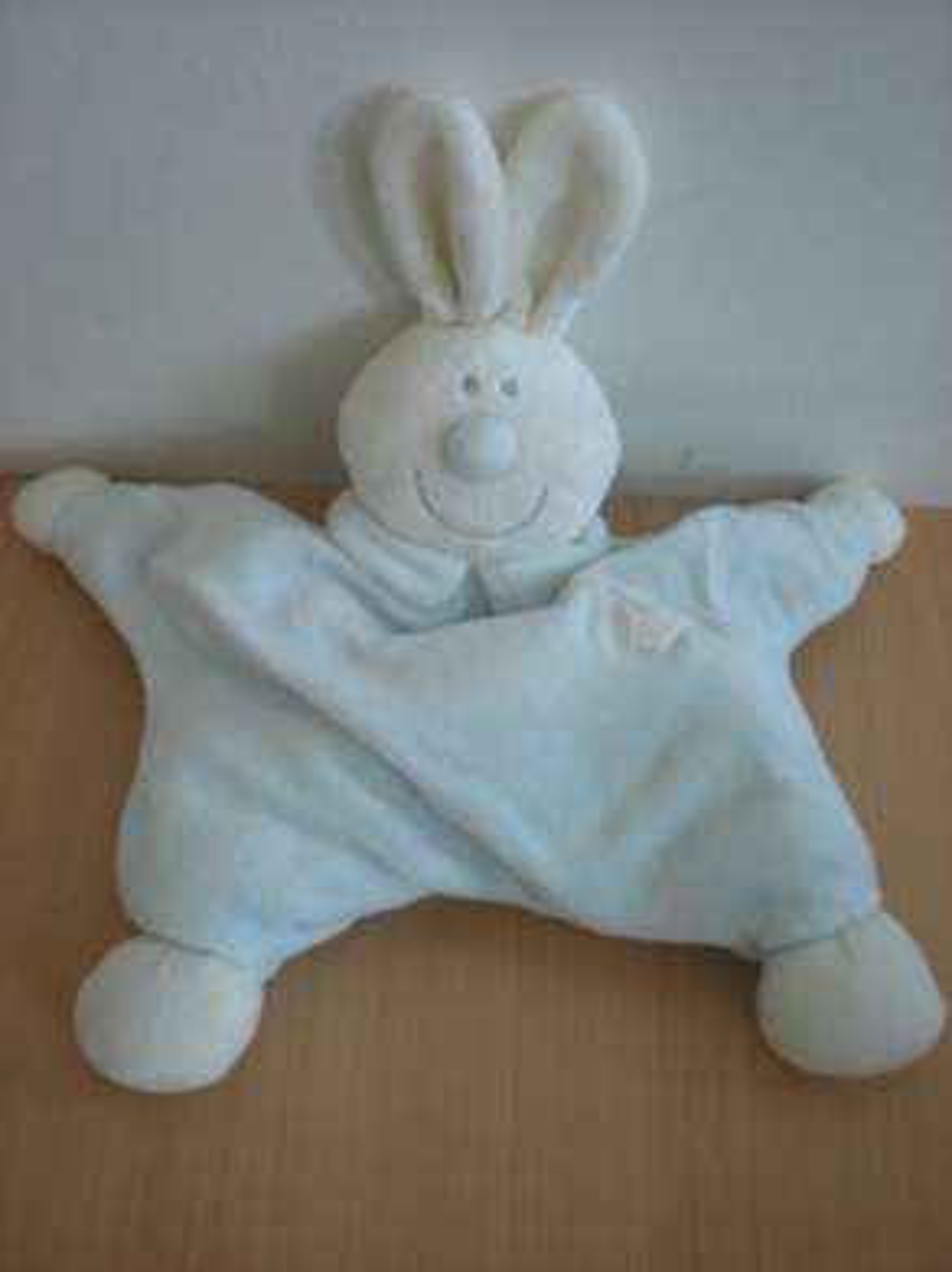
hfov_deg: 37.7
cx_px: 476
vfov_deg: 49.0
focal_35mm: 38
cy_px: 636
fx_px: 1395
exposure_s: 1/21.1
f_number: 3.1
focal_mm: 6.3
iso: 200
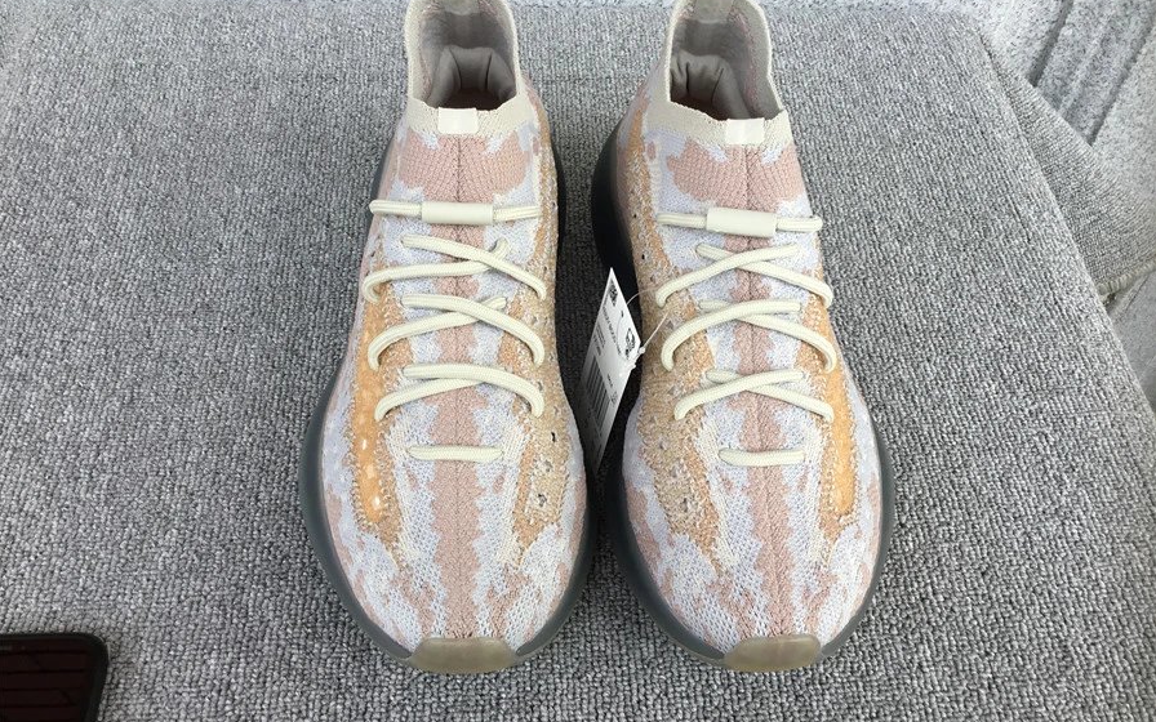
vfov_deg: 38.3
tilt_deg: -50.5
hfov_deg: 58.1
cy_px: 338
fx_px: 1040
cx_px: 578
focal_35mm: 33
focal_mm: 3.3
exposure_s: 1/252
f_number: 2.4
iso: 25
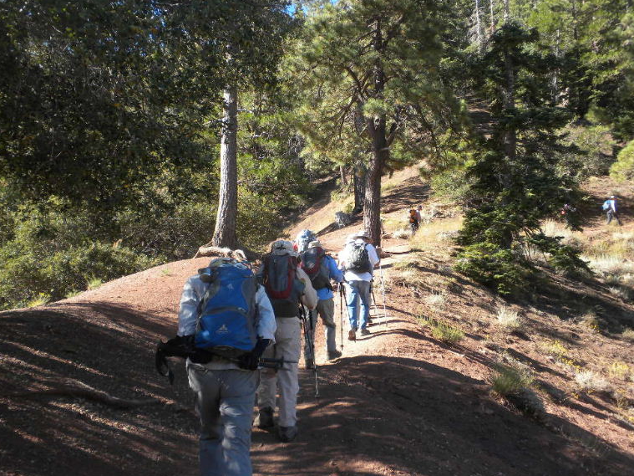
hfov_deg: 47.9
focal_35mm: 39
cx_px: 328
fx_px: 714
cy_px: 234
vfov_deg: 36.8
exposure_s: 1/170
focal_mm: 6.6
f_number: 3.5
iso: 64
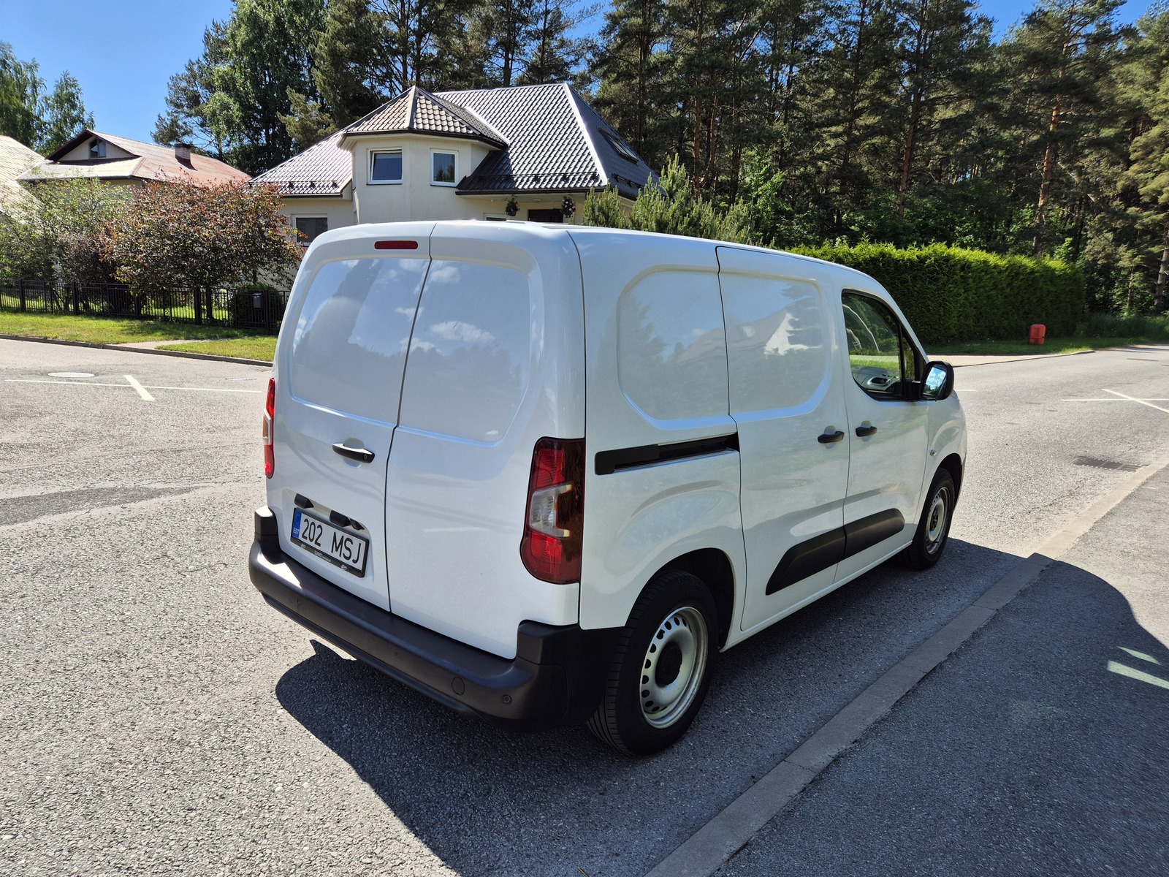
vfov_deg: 58.9
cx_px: 584
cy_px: 438
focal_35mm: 23
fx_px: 777
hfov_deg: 73.9
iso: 25
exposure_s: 1/1168
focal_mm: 5.4
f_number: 1.8
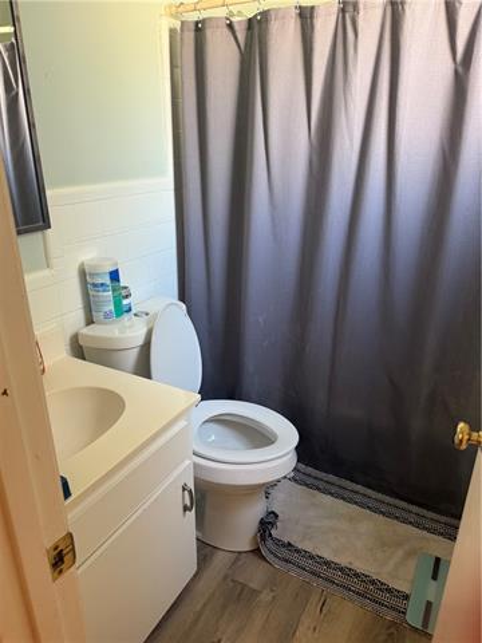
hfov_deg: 56.8
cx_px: 241
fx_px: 446
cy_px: 322
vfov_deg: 71.6
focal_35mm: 24
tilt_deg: -22.0
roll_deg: -0.9
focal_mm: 6.76
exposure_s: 1/60
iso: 200
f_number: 1.78
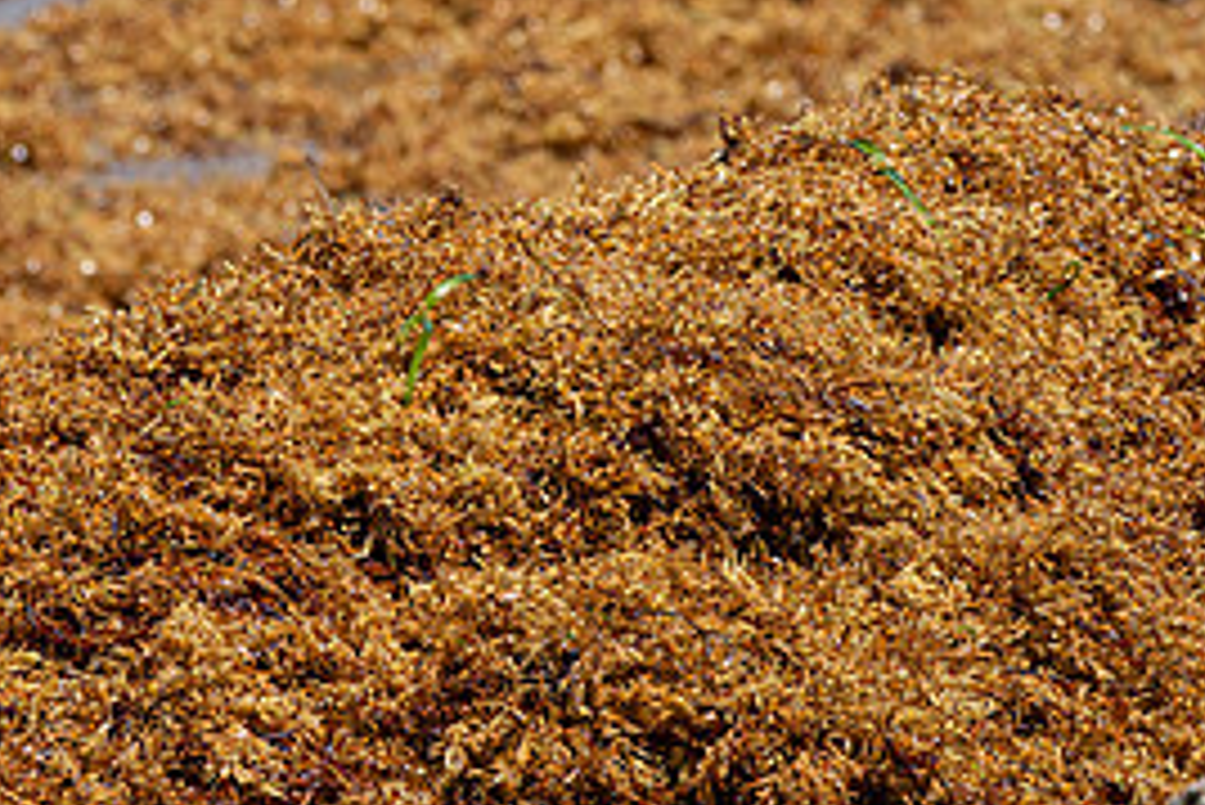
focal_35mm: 459
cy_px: 133
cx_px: 72
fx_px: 15371
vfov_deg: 3.0
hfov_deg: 4.5
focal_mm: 212
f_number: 10
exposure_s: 1/1250
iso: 640
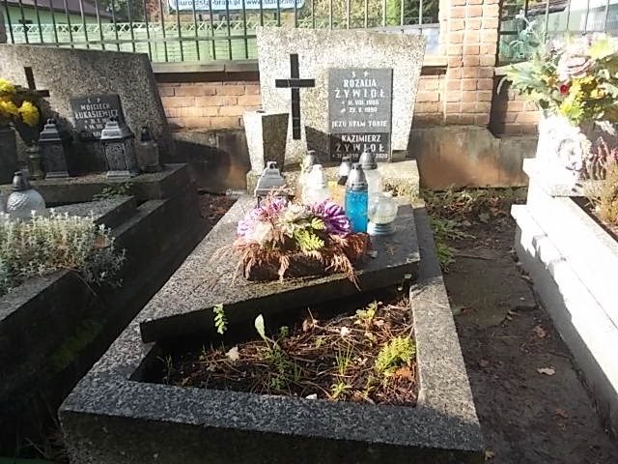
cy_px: 232
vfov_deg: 49.7
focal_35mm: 28
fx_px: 500
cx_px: 309
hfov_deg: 63.4
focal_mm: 4
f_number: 2.7
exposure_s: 1/160
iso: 80
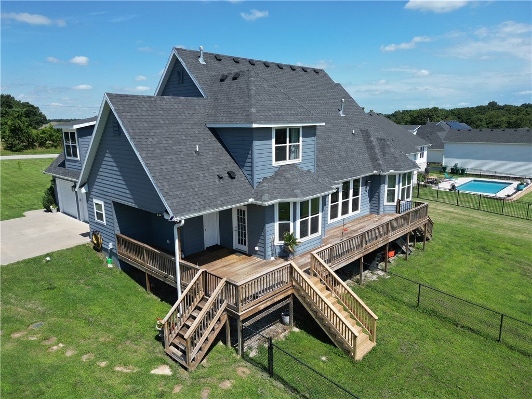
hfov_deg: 71.6
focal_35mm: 24
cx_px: 266
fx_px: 369
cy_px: 200
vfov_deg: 56.8
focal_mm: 6.72
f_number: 1.7
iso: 110
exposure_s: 1/2500
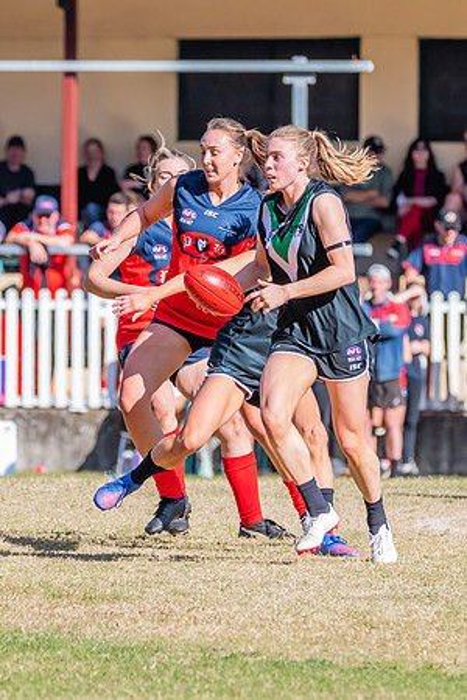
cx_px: 244
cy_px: 399
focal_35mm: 732
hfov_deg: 1.9
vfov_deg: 2.8
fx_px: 14236
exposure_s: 1/1600
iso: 800
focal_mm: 320
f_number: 8
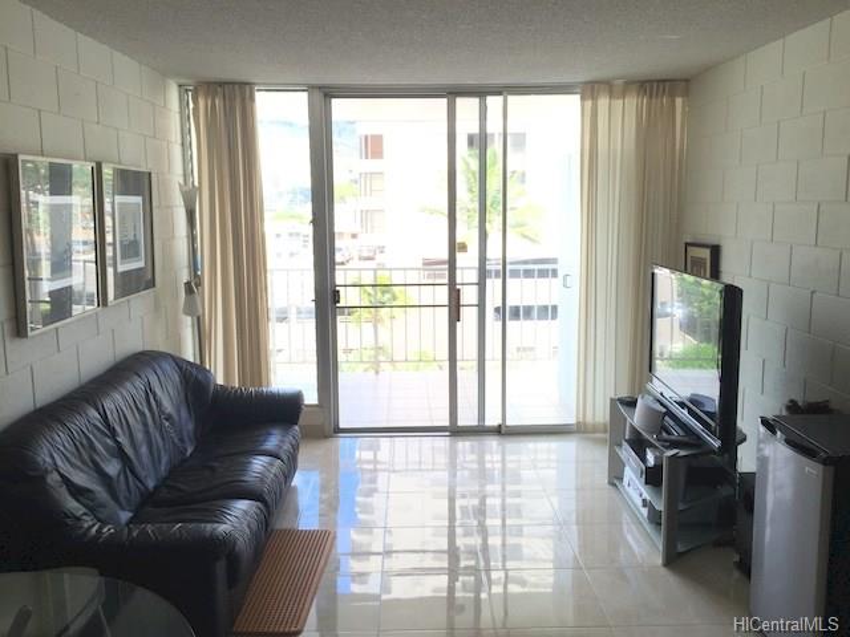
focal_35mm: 29
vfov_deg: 48.2
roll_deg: +0.3
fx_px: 712
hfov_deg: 61.7
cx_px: 425
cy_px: 318
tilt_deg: -7.9
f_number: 2.2
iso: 32
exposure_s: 1/186
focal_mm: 4.15
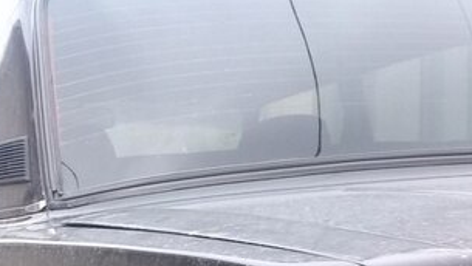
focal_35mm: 73
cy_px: 355
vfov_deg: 15.7
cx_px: 153
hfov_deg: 28.7
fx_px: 914
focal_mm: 3.3
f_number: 2.2
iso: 50
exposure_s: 1/50
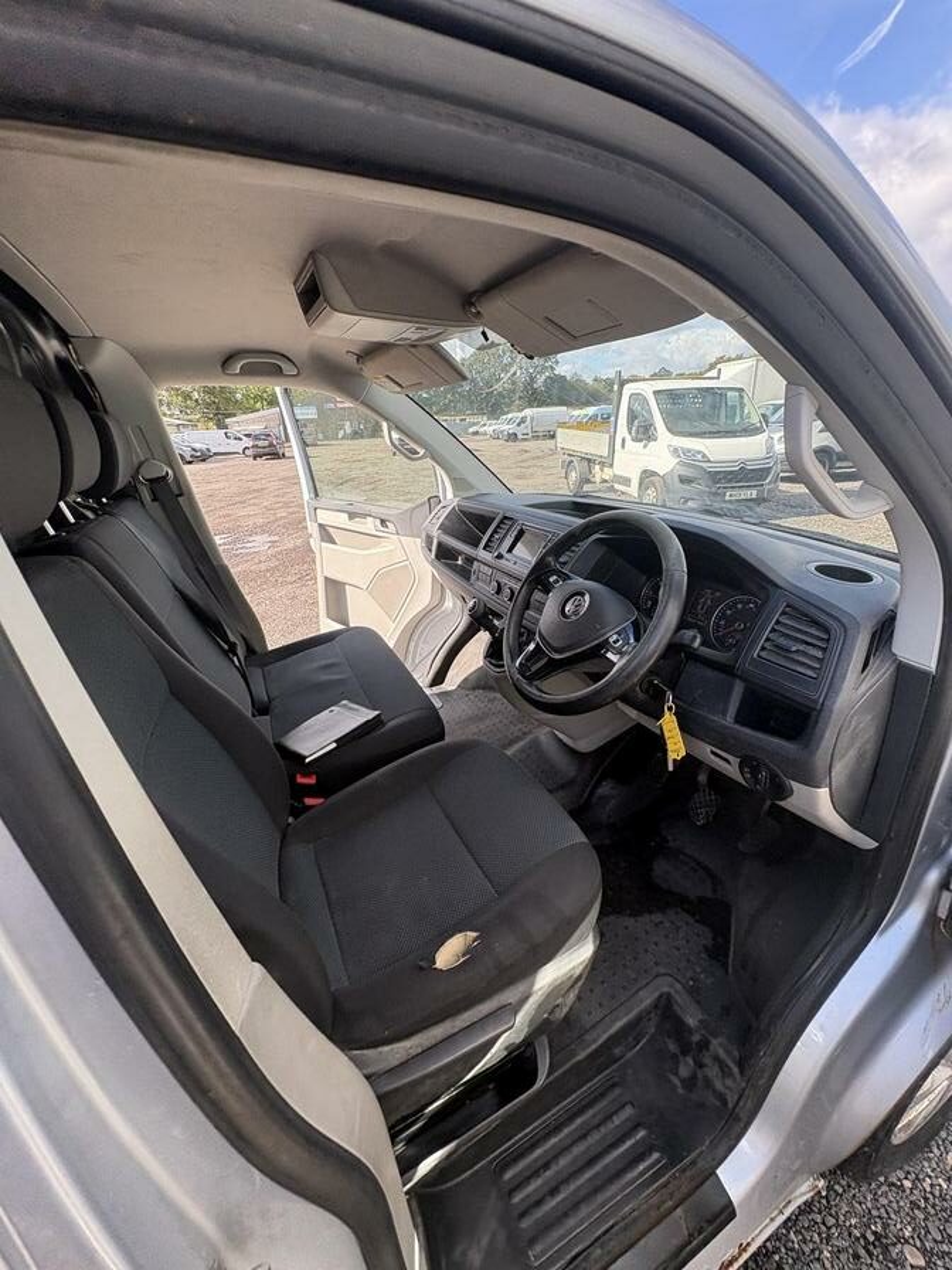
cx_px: 476
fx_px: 513
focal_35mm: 14
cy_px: 635
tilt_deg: -18.0
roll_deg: -2.5
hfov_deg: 85.7
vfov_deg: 102.1
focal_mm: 2.22
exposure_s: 1/270
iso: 40
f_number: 2.2
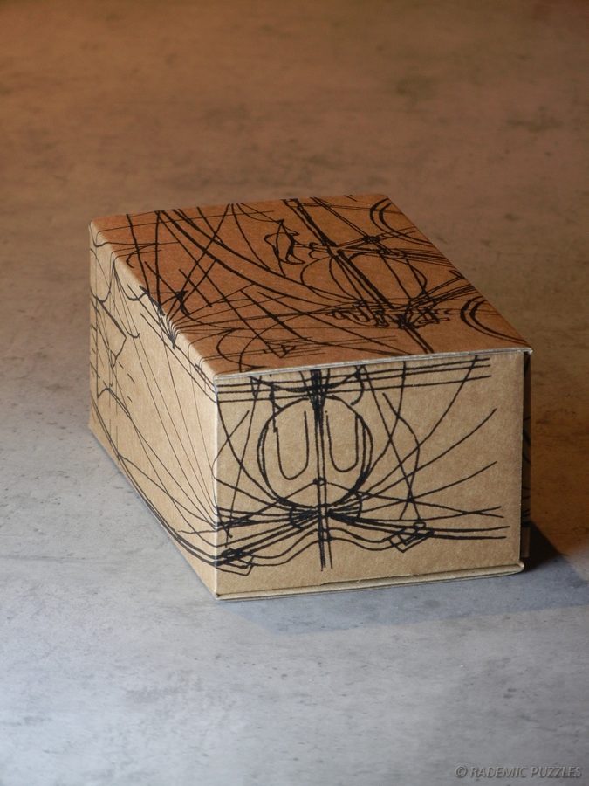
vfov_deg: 6.6
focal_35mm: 300
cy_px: 393
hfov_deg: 5.0
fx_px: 6806
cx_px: 294
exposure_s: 1/30
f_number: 5.6
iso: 252
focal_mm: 54
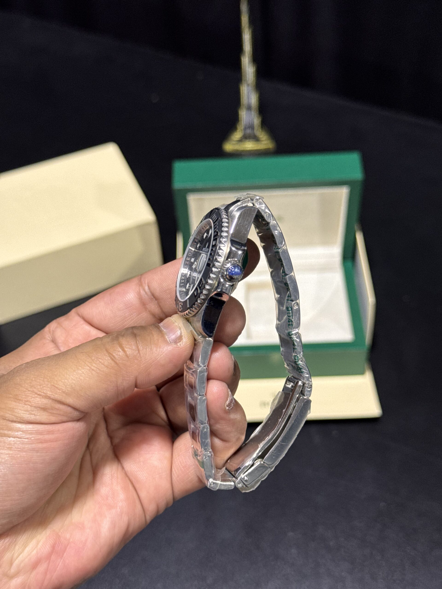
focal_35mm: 48
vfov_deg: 39.7
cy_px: 294
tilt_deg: -47.8
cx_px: 221
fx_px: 817
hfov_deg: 30.3
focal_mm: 6.76
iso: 125
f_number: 1.78
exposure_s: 1/50
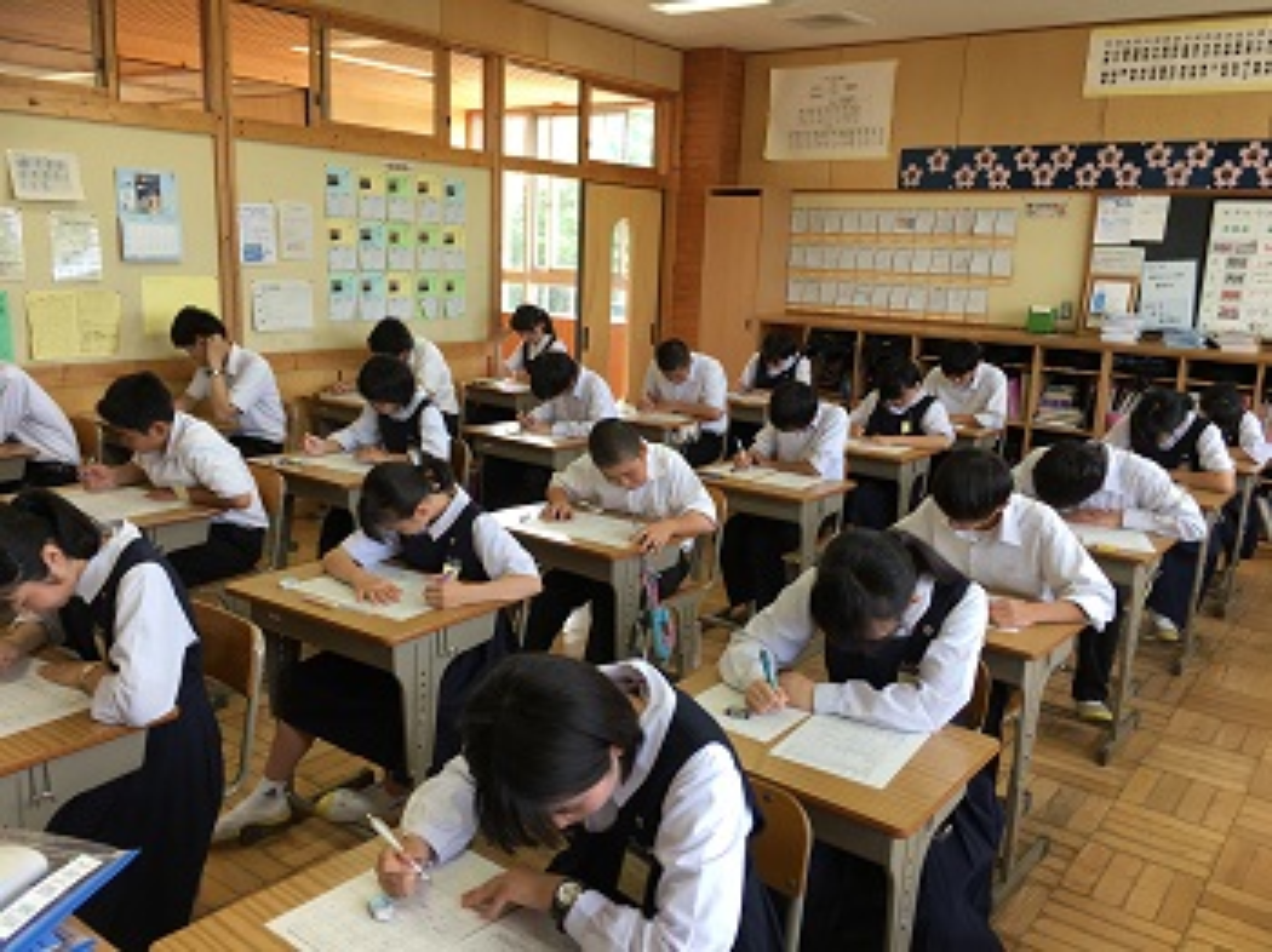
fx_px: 1065
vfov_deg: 48.2
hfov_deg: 61.7
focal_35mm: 29
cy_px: 476
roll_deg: -1.8
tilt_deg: -13.3
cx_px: 636
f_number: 2.2
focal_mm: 4.15
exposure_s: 1/60
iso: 25
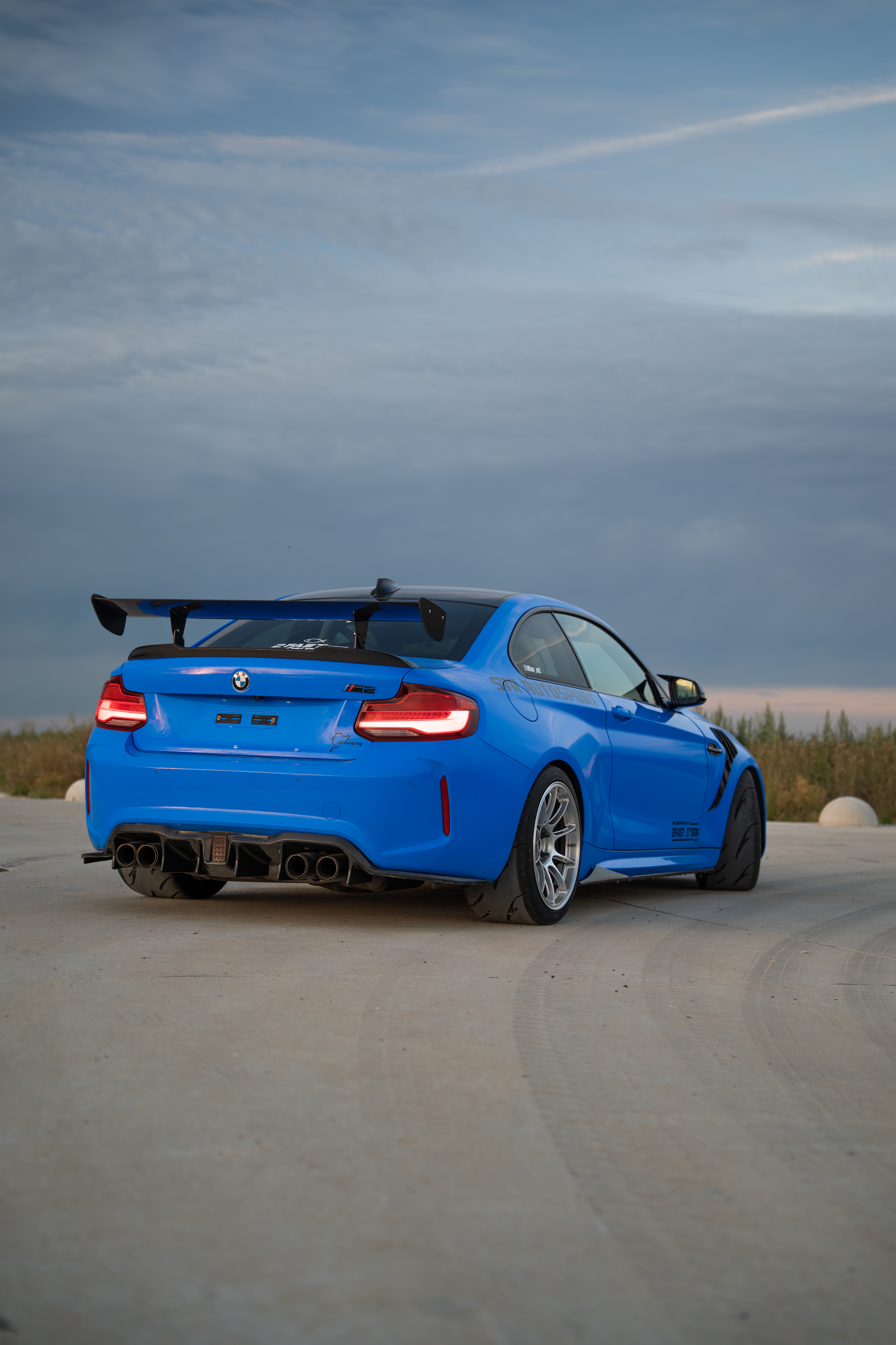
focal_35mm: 53
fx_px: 1990
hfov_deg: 25.4
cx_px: 448
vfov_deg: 37.3
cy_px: 672
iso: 200
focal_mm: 53.3
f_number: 2.8
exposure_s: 1/100
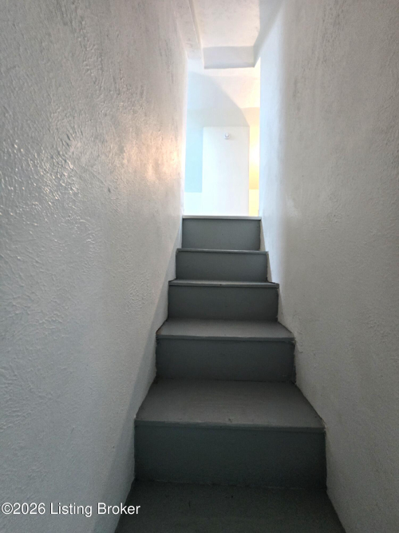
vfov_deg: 106.2
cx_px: 200
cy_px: 266
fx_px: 200
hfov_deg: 89.9
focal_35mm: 13
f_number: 2.2
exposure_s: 1/60
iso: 400
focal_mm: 2.2
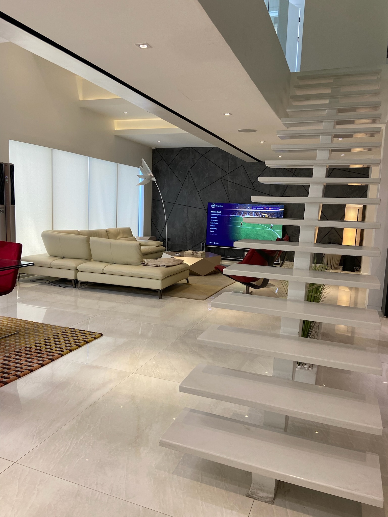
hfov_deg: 53.1
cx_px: 194
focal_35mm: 26
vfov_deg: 67.3
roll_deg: -1.9
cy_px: 258
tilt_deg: -7.5
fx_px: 389
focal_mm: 4.25
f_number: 1.8
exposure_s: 1/100
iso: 100
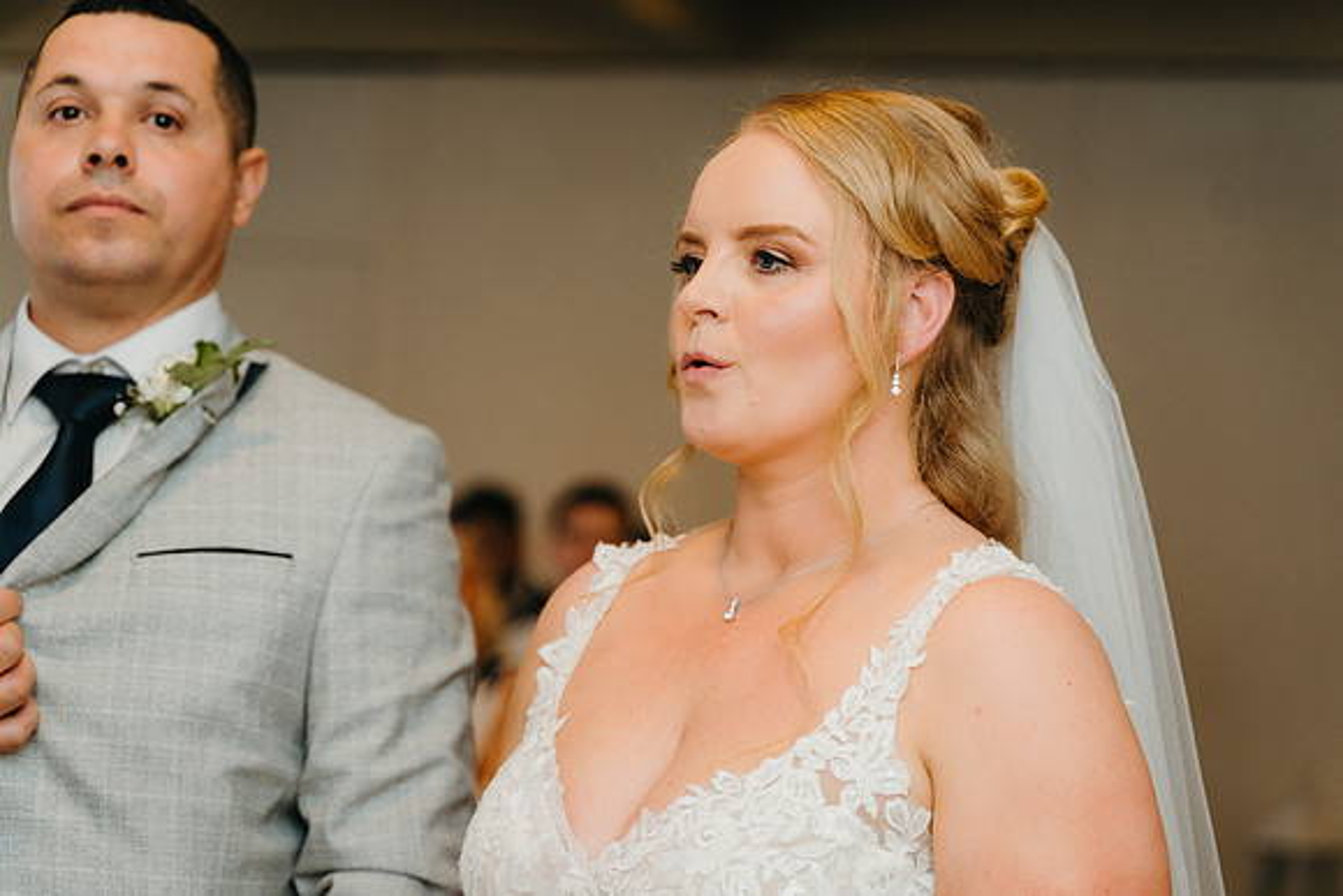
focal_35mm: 82
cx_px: 736
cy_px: 491
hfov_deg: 24.7
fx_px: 3069
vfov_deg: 16.6
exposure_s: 1/160
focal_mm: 75
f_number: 2.8
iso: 800
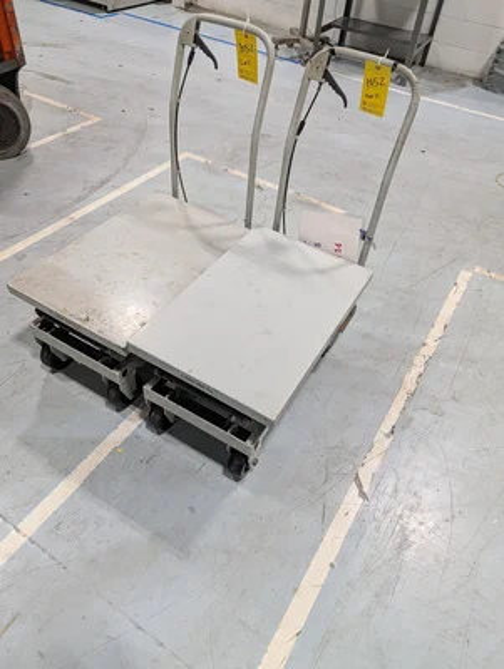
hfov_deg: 56.9
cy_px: 334
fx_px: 465
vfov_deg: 71.5
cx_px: 252
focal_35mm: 24
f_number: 1.68
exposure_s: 1/593
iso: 395
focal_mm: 6.9
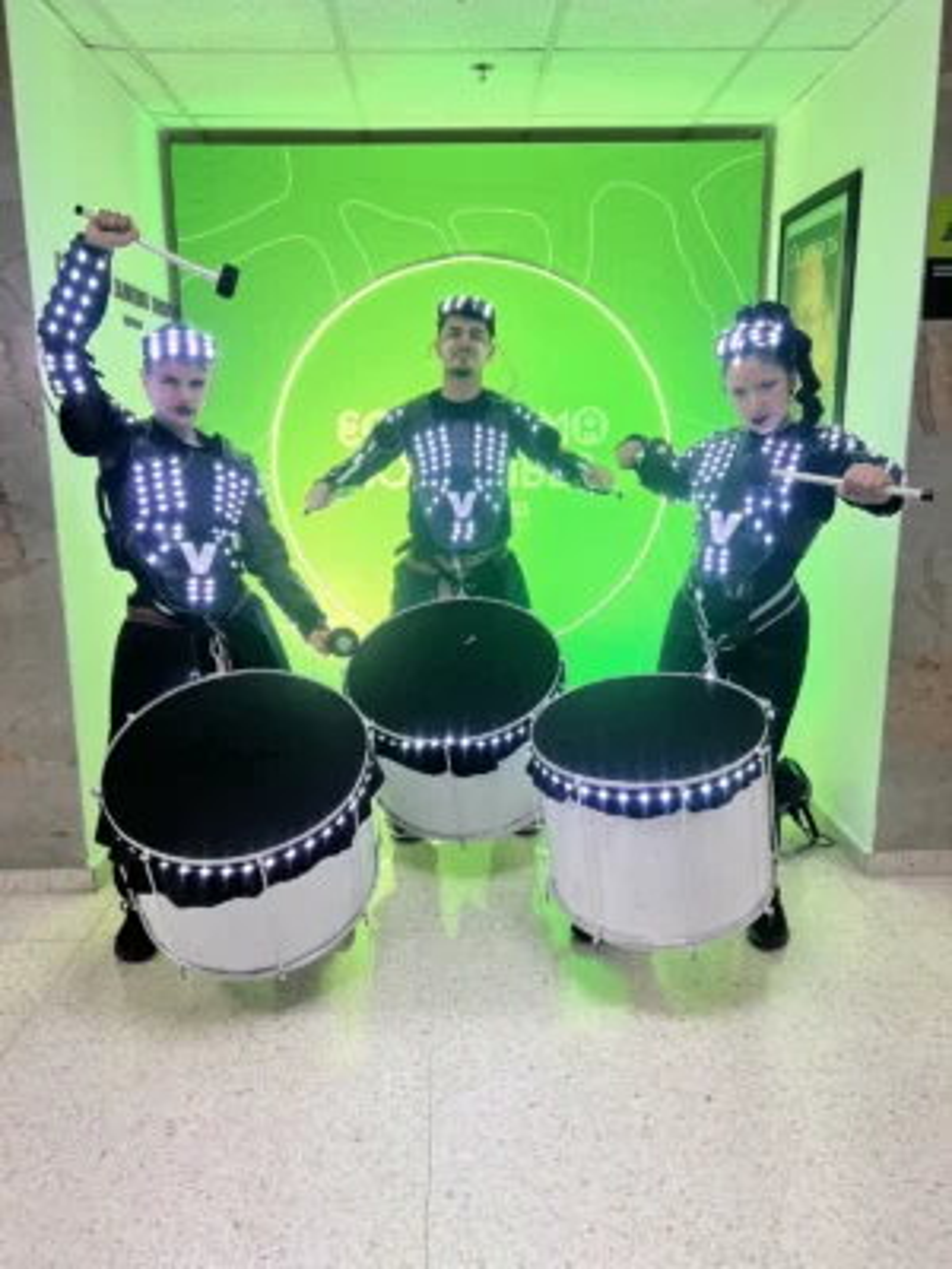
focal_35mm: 26
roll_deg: +0.5
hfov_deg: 53.1
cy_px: 634
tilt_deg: -10.6
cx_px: 476
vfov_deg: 67.3
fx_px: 953
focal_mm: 5.7
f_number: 1.5
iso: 64
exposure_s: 1/120
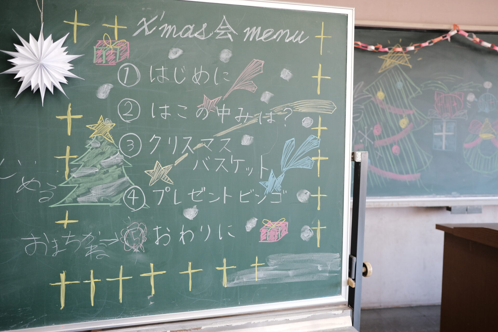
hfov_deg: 54.4
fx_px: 484
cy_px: 166
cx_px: 249
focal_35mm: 35
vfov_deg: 37.9
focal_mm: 23
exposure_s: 1/105
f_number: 2.8
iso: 1250
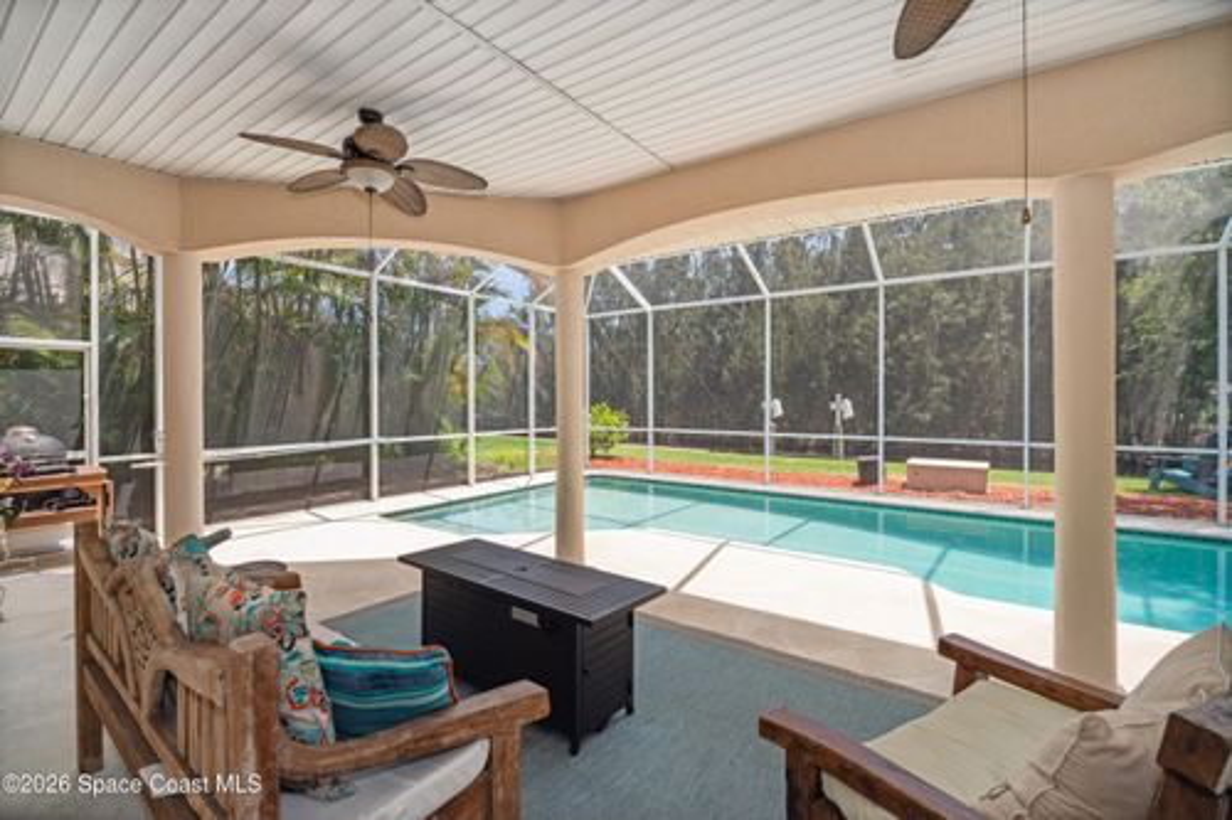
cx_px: 616
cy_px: 410
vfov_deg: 77.3
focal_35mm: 15
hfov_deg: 100.4
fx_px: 513
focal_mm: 15
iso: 200
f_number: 8
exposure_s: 1/125
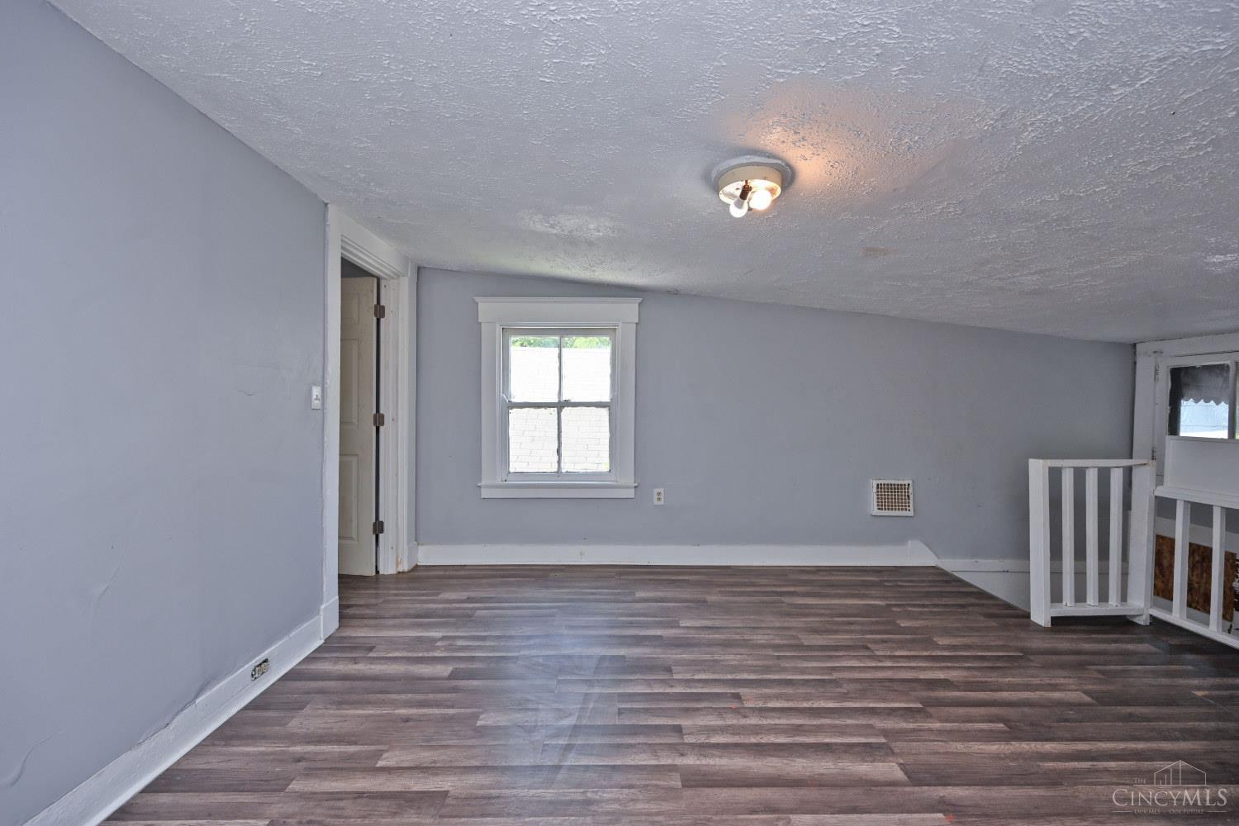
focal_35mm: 14
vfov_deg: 81.2
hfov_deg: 104.3
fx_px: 482
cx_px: 620
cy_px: 413
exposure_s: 1/125
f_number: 5.6
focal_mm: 14
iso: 200
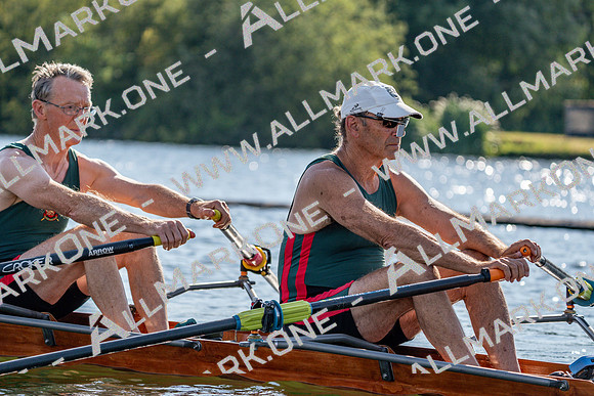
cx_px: 297
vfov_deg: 6.9
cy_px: 198
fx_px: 3301
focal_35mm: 200
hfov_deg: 10.3
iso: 320
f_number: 5.6
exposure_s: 1/1600
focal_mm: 200
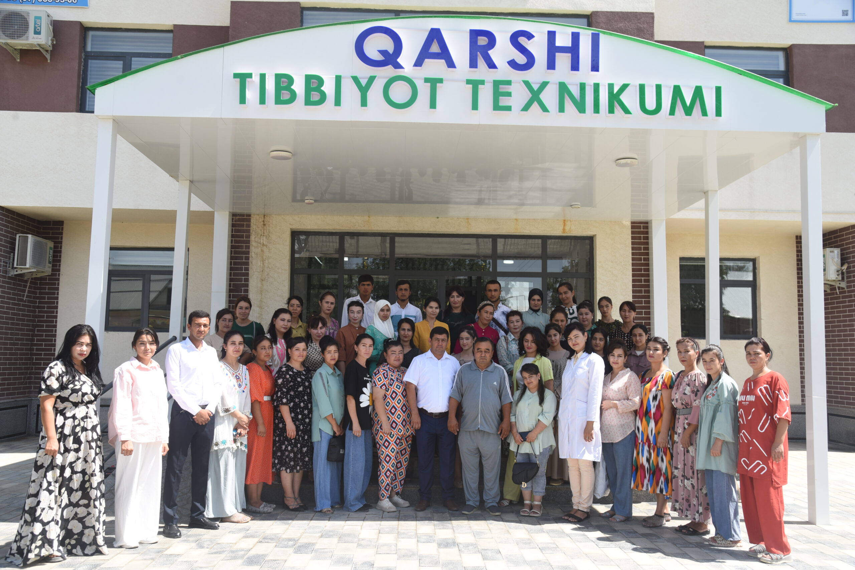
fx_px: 712
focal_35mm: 30
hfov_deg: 61.9
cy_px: 285
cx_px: 428
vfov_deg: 43.6
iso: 100
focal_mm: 30
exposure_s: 1/125
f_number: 6.3
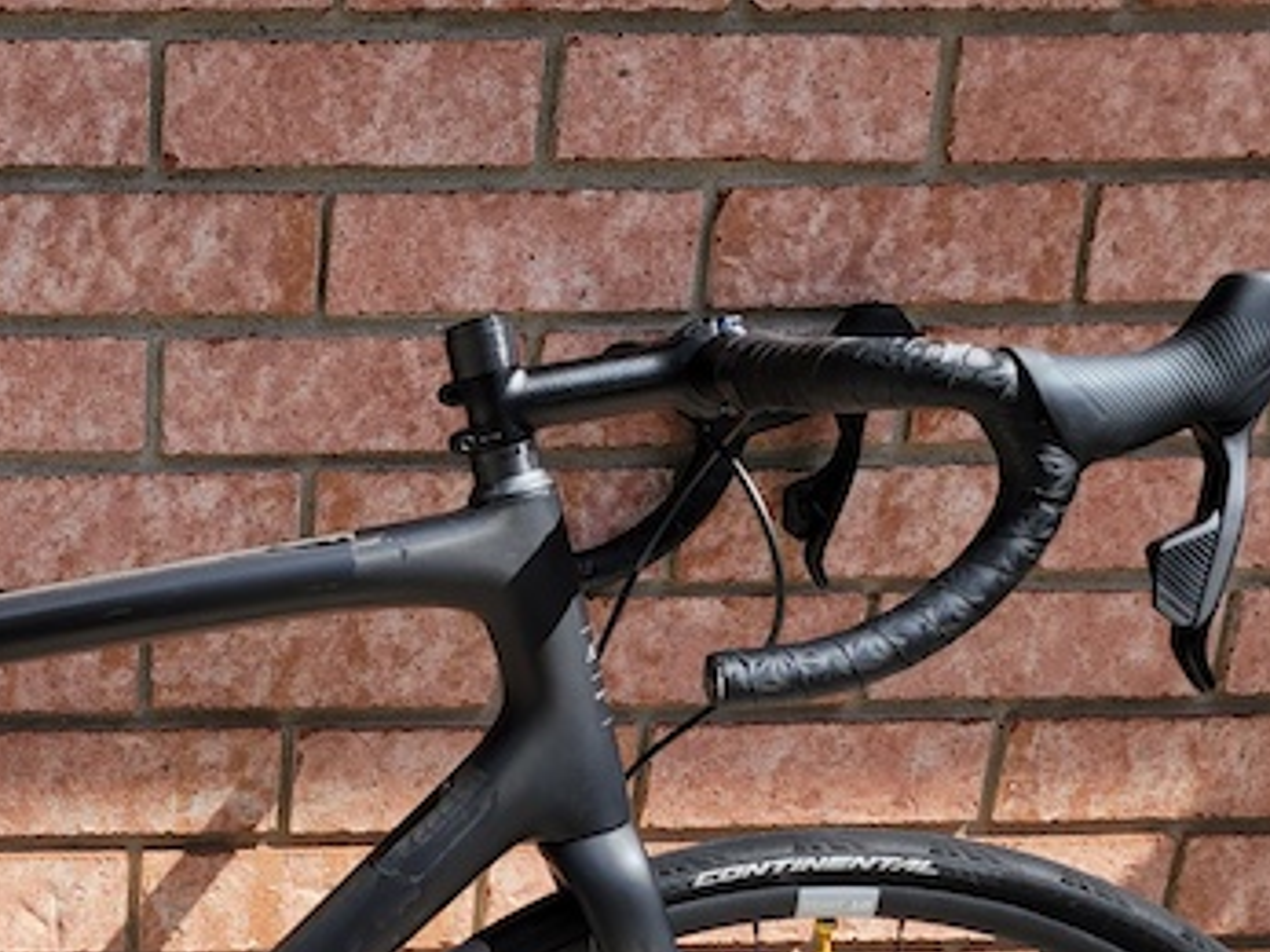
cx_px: -102
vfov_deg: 23.4
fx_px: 2201
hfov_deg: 29.3
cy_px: 948
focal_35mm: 60
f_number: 1.8
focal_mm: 5.4
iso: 40
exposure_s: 1/1567
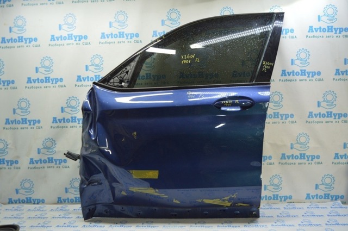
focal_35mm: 30
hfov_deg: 62.0
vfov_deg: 43.5
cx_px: 174
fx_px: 290
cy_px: 116
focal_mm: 20
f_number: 3.8
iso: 400
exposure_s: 1/40
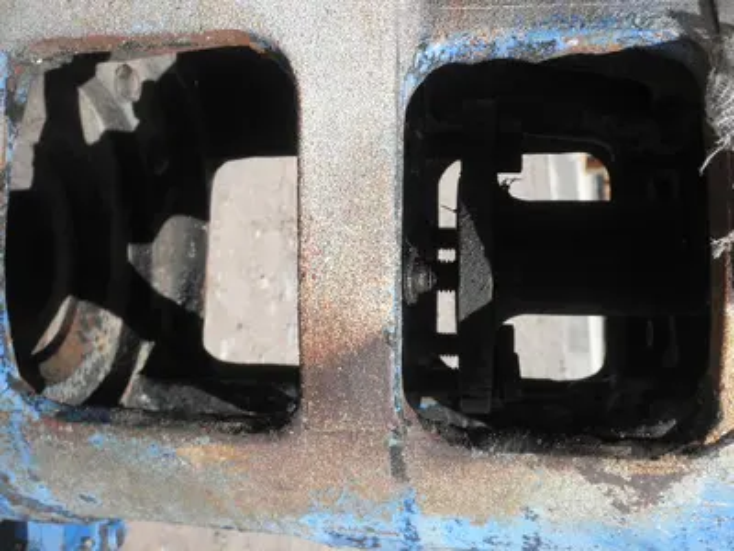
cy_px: 276
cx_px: 367
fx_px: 933
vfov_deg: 32.9
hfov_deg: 42.9
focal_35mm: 44
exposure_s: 1/80
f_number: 9.6
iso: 64
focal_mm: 7.9
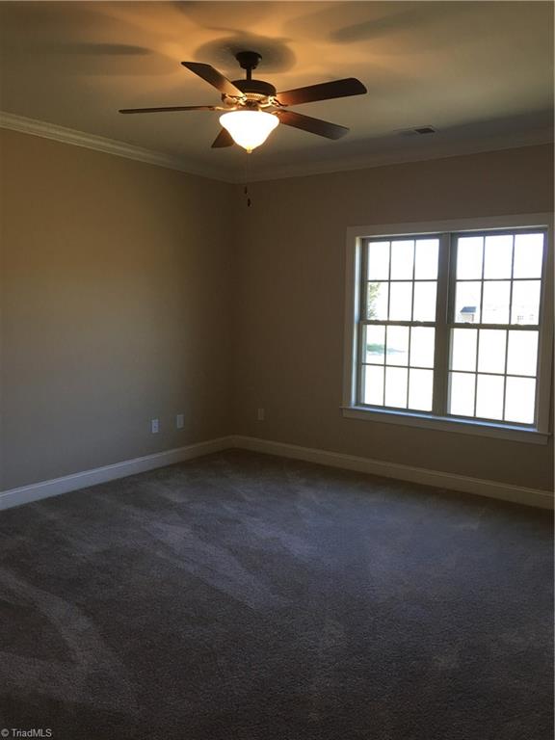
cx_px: 278
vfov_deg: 61.7
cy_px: 370
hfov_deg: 48.2
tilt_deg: -6.0
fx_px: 620
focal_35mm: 29
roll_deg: -0.9
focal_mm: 4.15
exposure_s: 1/30
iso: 32
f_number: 2.2
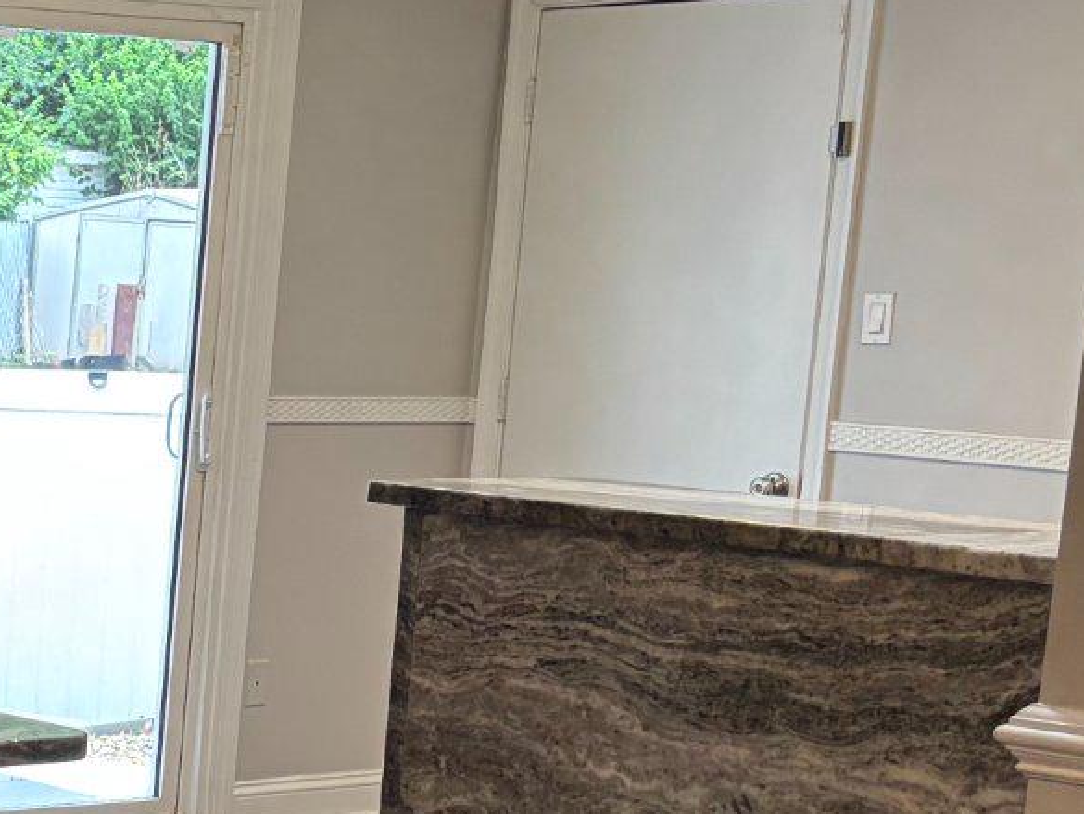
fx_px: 2850
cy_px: 588
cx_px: -791
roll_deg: -2.0
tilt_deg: -6.4
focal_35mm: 91
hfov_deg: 17.8
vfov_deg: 16.2
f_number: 1.6
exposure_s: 1/60
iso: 160
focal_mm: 5.96
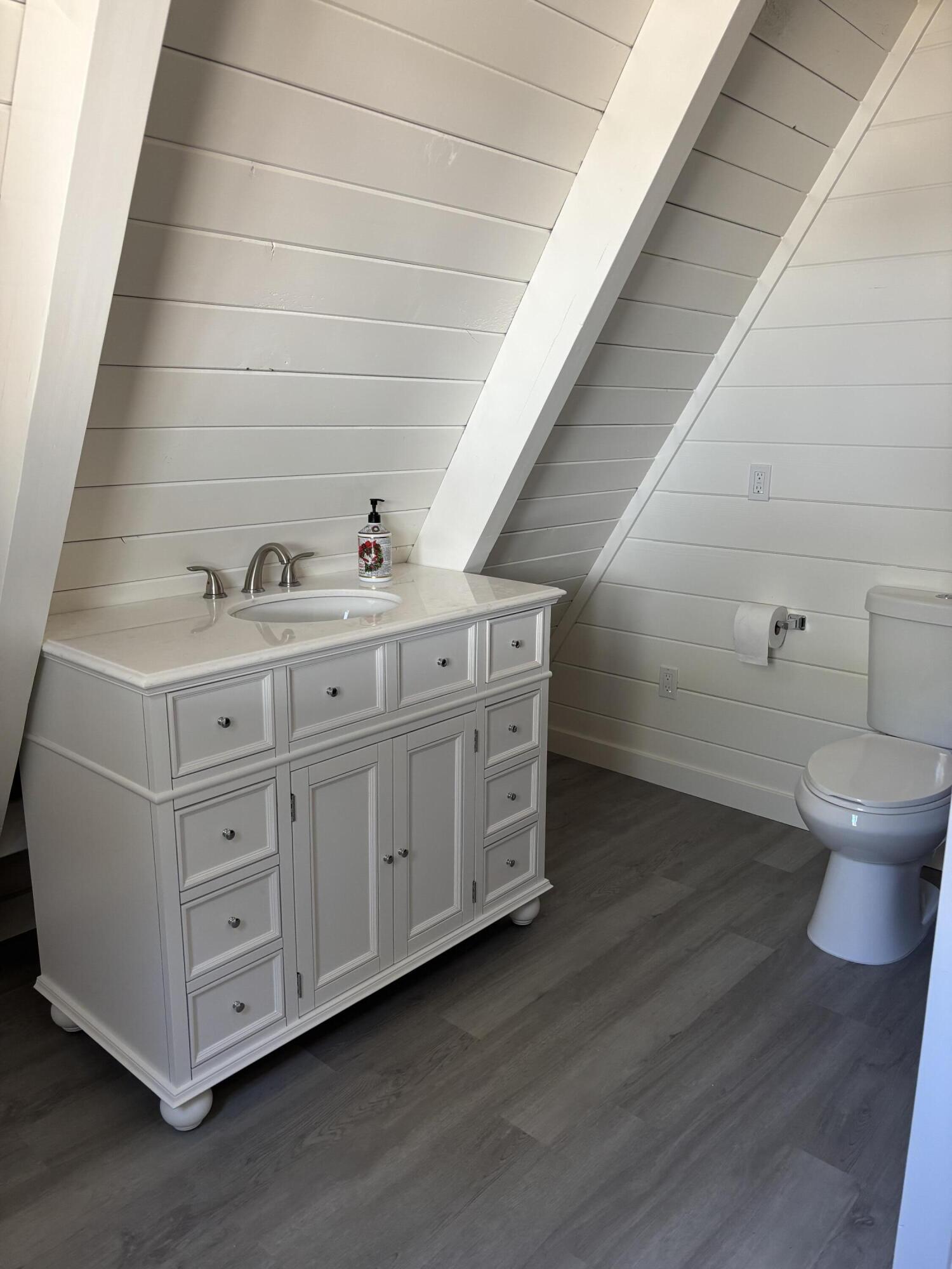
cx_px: 476
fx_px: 953
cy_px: 634
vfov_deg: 67.3
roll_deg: +0.2
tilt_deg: -13.8
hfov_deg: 53.1
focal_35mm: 26
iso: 160
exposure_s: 1/60
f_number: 1.6
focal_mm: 5.96
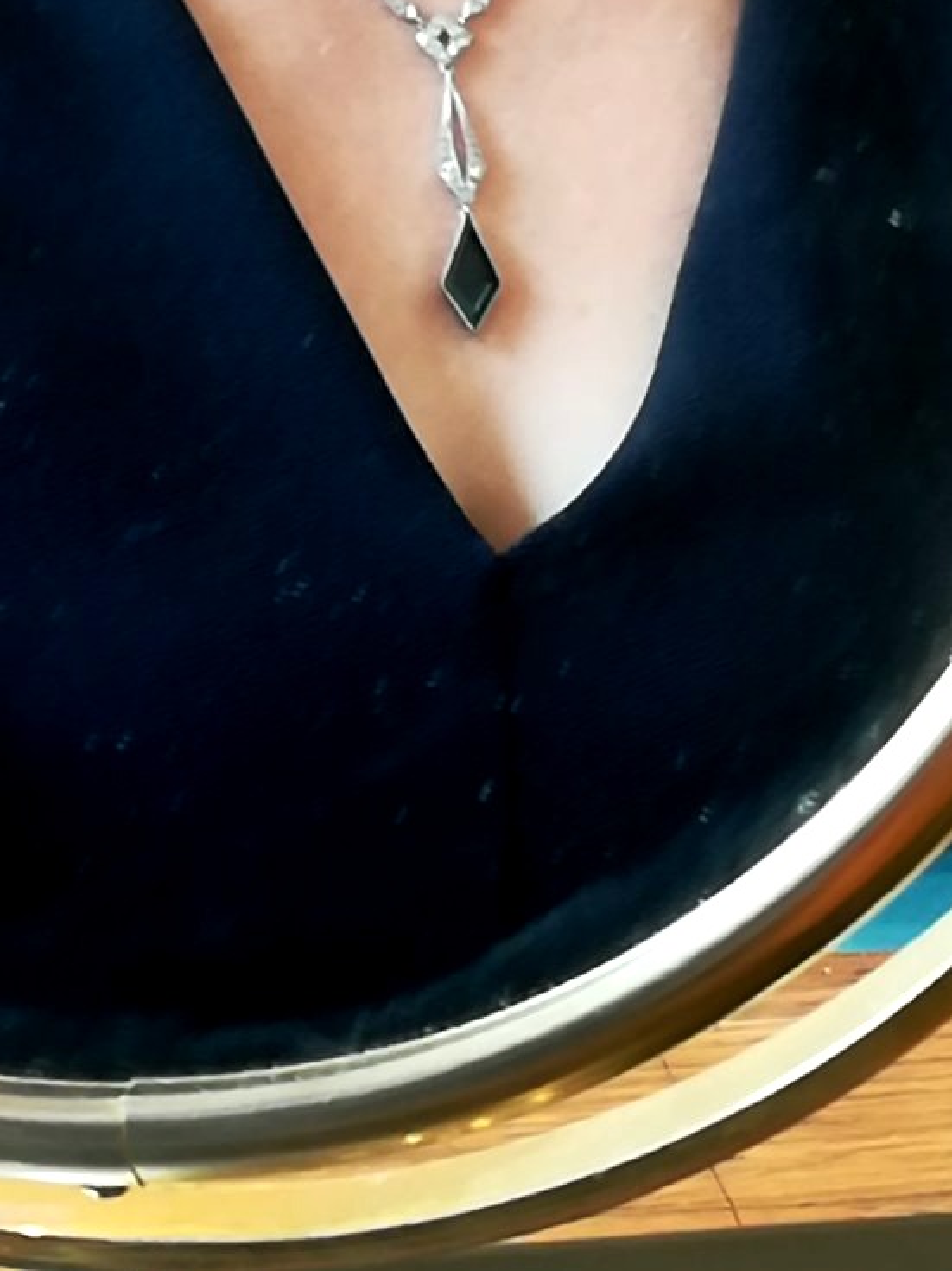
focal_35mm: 160
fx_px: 5869
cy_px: 285
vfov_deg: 12.3
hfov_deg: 9.3
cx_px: 390
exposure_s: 1/33.3
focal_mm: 3.83
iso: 200
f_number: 2.2
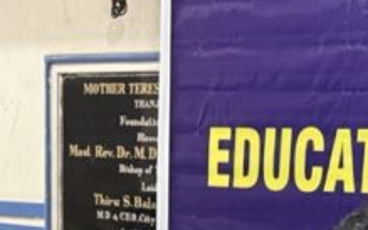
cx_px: 150
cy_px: 621
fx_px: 1194
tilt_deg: -20.8
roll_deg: -1.5
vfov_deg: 9.4
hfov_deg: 17.5
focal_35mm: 119
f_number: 1.78
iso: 200
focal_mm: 6.76
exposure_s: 1/50
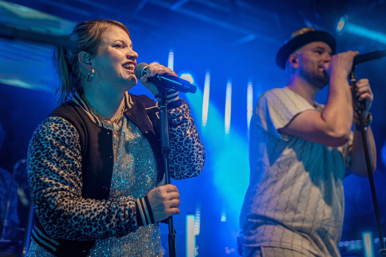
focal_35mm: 52
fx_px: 558
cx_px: 193
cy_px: 128
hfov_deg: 38.2
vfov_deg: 26.0
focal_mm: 52
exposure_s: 1/160
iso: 1250
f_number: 2.2
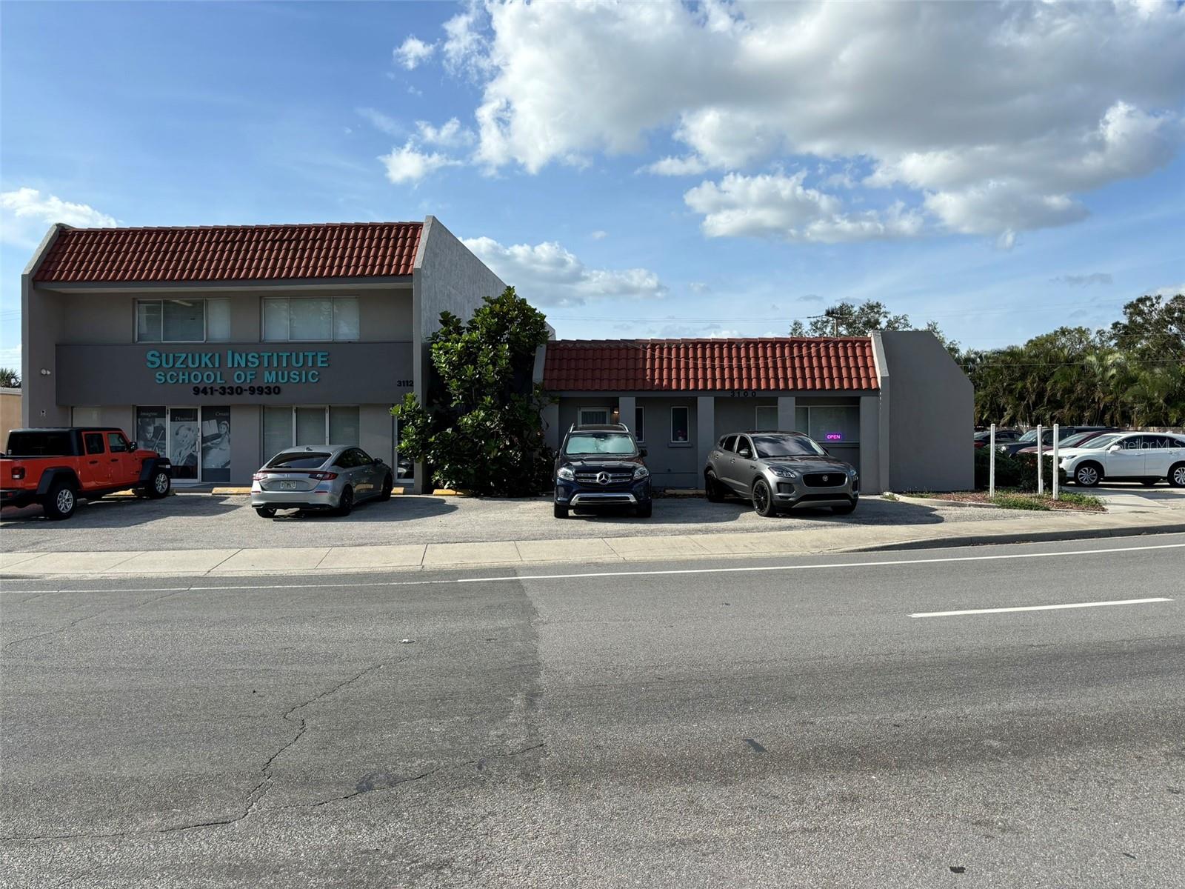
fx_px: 890
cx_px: 592
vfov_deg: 53.1
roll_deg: +0.3
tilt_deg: +2.0
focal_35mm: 26
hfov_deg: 67.3
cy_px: 444
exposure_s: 1/3413
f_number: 1.6
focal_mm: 5.96
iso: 50
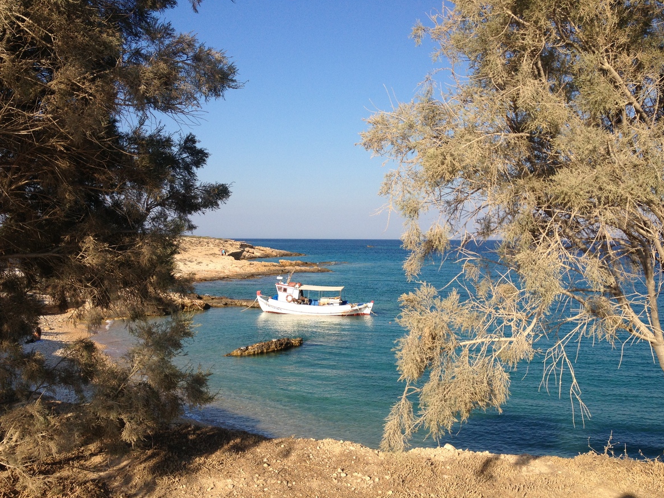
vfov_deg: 39.7
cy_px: 248
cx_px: 337
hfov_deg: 51.4
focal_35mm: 36
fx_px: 690
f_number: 2.4
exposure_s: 1/1842
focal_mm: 4.28
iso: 50
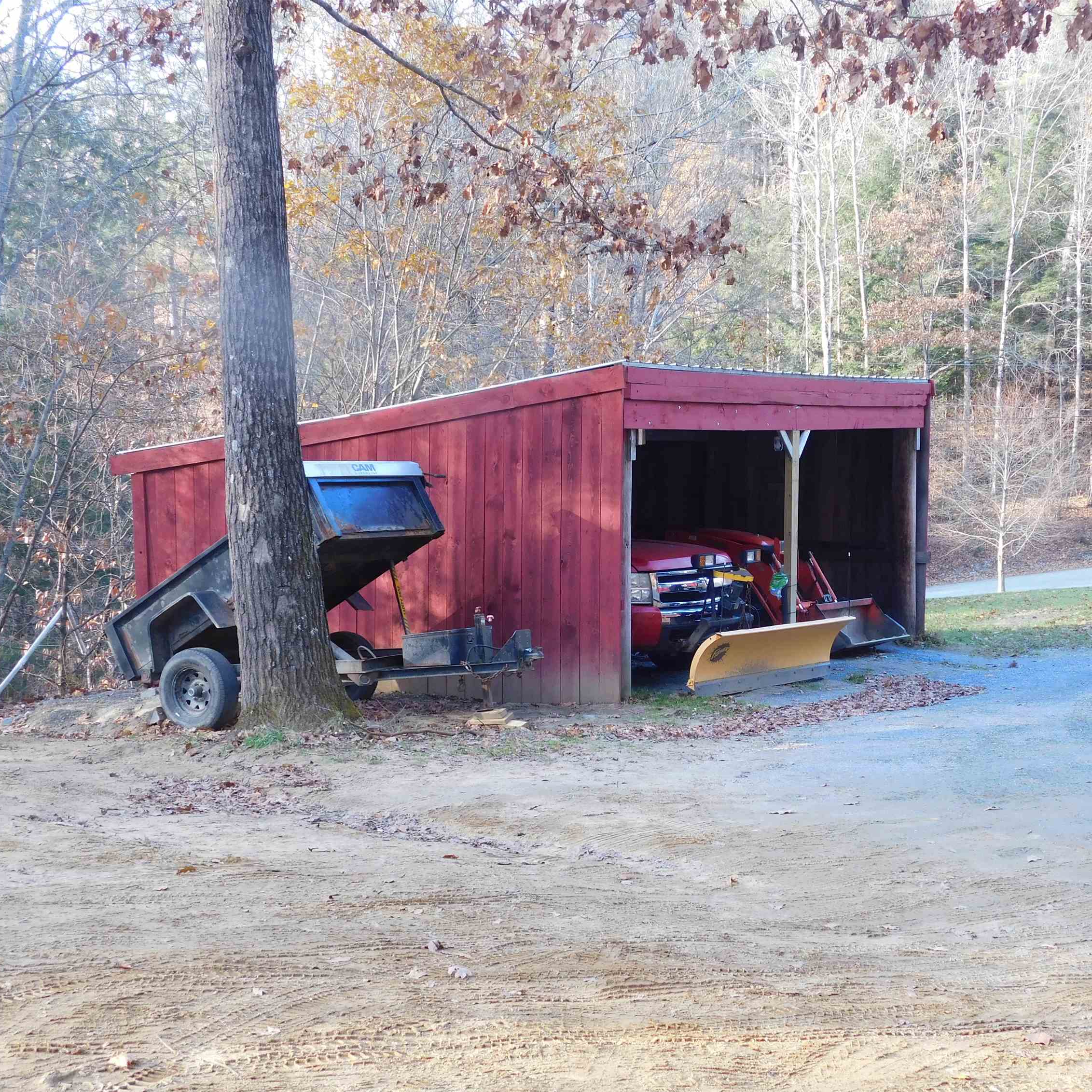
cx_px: 691
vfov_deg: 31.6
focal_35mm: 54
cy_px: 555
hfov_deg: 31.5
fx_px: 1927
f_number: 3.7
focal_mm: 8
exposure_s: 1/40
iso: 125
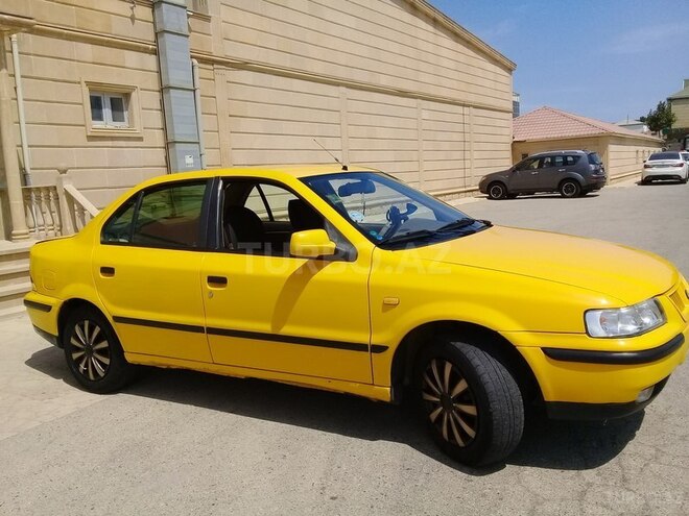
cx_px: 344
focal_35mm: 31
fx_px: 617
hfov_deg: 58.4
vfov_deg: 45.4
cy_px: 258
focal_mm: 3.3
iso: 50
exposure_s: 1/2445
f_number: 2.2
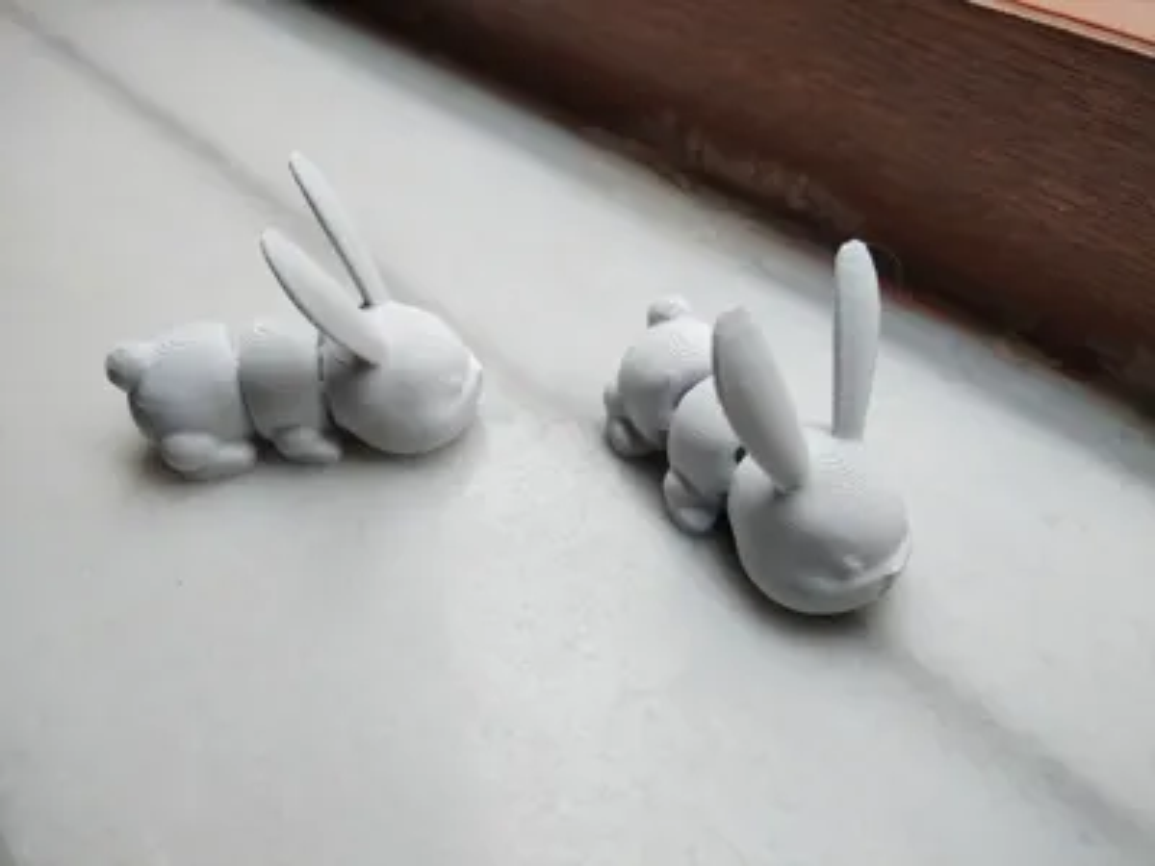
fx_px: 868
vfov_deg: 53.1
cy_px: 433
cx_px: 578
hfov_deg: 67.3
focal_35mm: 26
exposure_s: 1/100
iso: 108
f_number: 1.8
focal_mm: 4.75
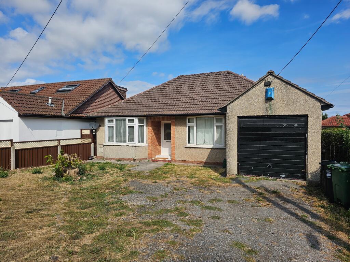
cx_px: 175
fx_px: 233
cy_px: 131
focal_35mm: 23
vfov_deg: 58.9
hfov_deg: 73.9
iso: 10
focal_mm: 6.3
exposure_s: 1/1123
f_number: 1.7
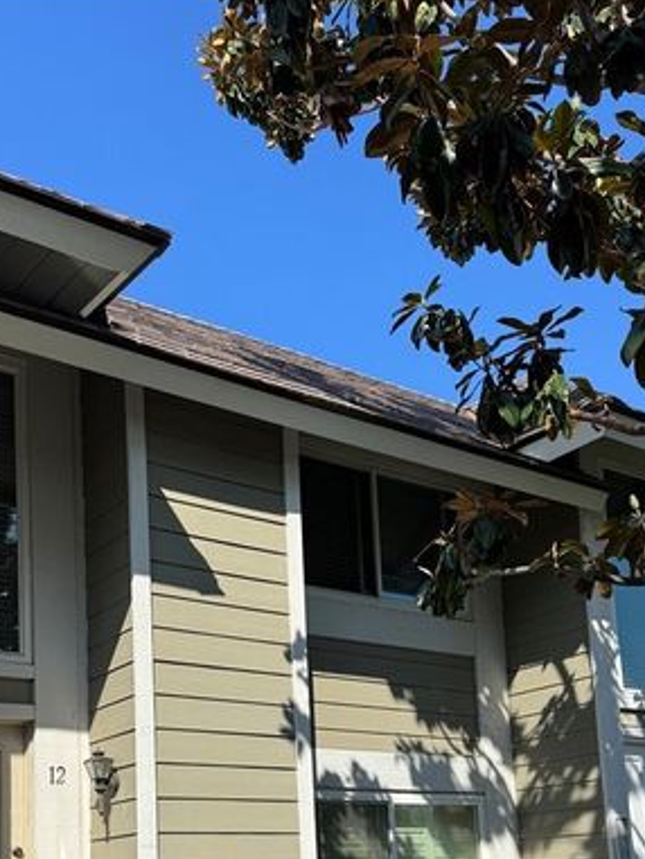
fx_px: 1043
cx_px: 259
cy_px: 732
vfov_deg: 42.0
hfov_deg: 34.3
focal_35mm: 42
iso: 80
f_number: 1.78
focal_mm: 6.76
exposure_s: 1/4049
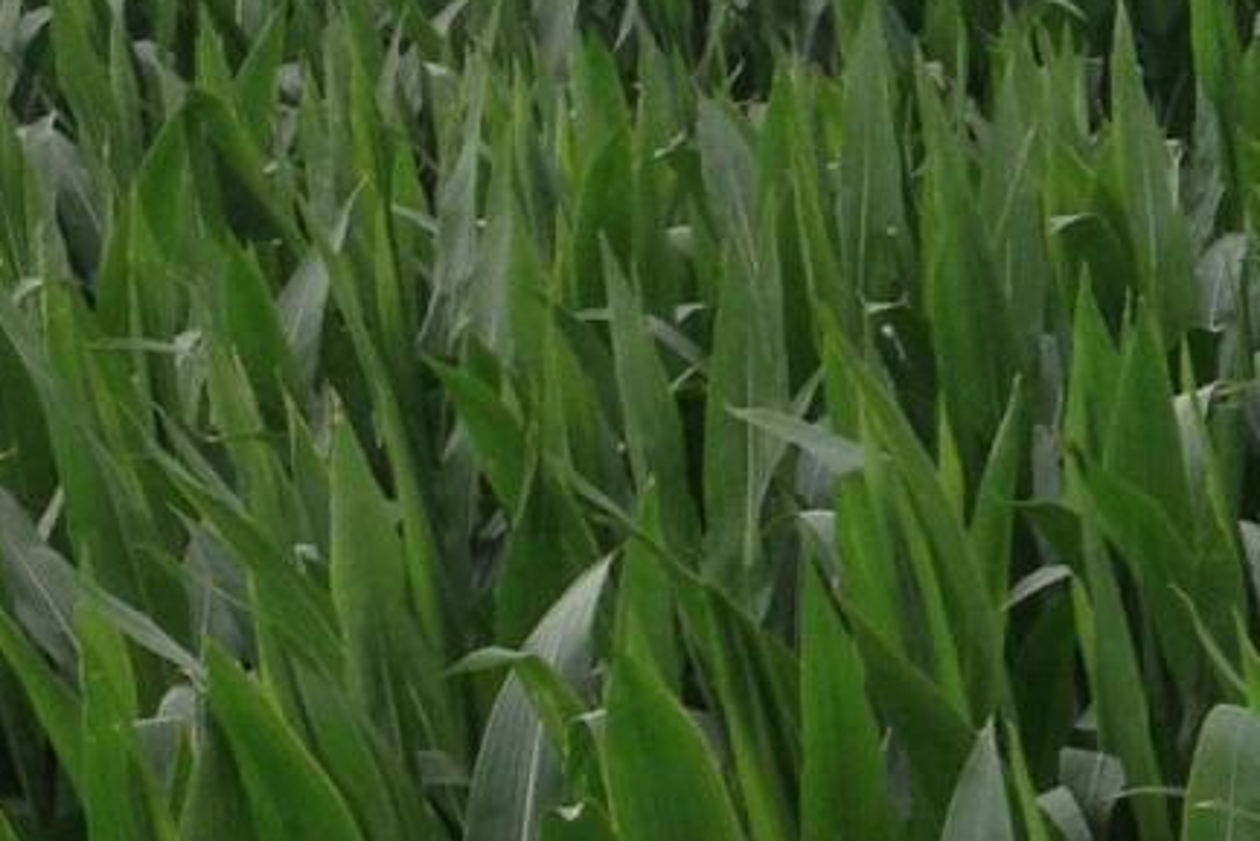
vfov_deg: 8.2
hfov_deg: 11.8
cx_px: 1743
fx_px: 5882
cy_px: 565
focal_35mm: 168
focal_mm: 4.28
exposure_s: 1/397
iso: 50
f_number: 2.4
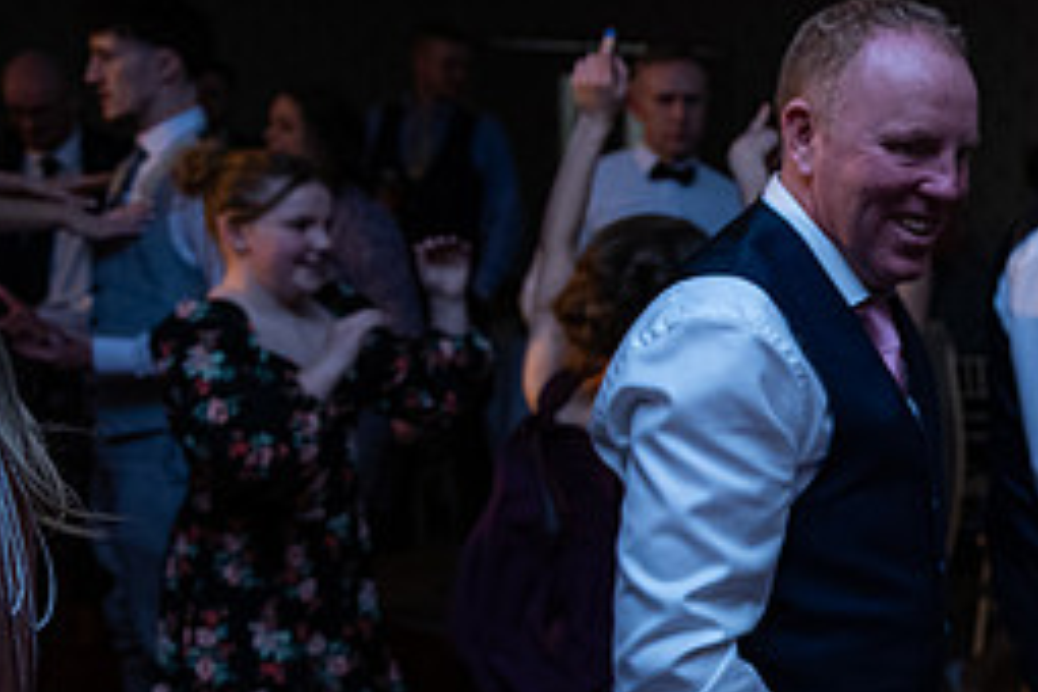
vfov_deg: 20.4
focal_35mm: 66
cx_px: 1115
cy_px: 552
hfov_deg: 28.0
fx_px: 1903
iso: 1000
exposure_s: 1/160
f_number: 3.5
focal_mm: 29
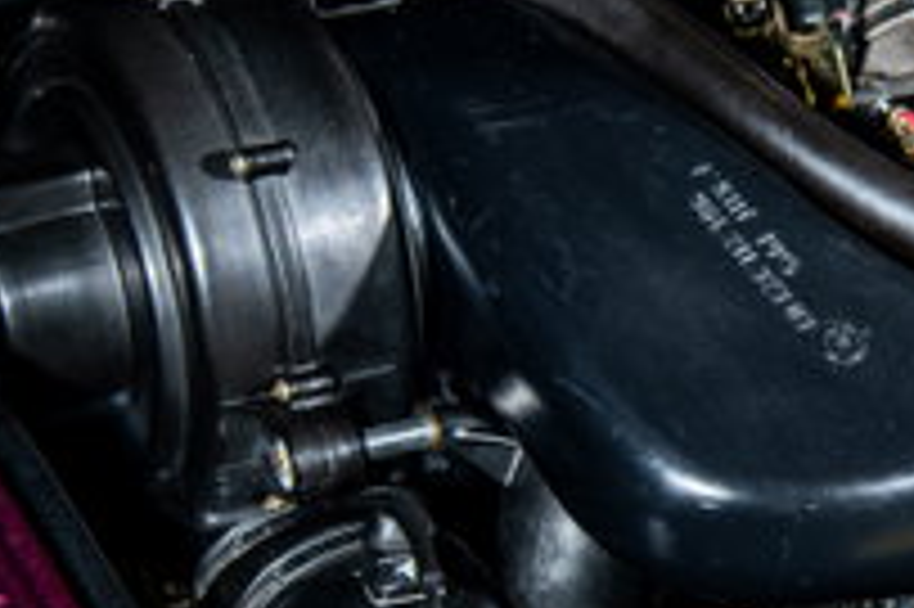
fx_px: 4414
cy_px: 558
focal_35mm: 174
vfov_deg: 7.9
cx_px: 1333
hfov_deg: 11.4
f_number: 10
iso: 160
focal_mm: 46
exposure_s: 1/100
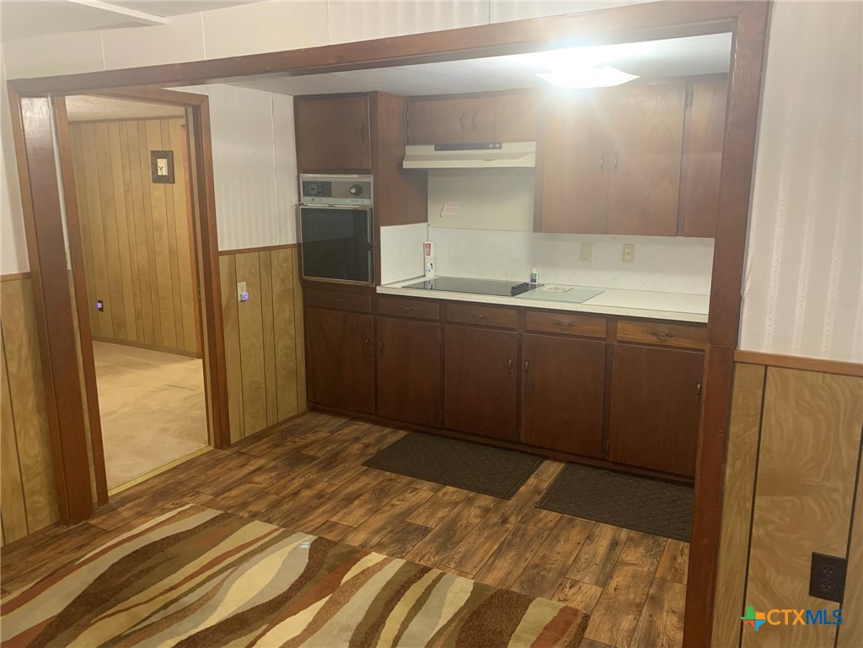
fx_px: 648
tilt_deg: -11.7
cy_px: 324
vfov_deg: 53.1
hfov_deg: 67.3
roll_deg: +0.2
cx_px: 432
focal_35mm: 26
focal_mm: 4.25
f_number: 1.8
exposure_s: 1/40
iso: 250
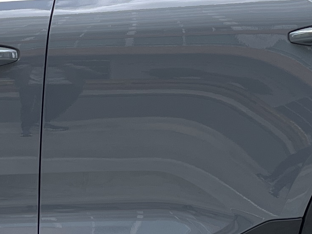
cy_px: 50
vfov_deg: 10.5
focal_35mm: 141
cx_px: 16
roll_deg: +0.2
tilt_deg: -4.6
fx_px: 1271
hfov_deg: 13.8
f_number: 1.6
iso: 50
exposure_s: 1/891
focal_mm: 5.1
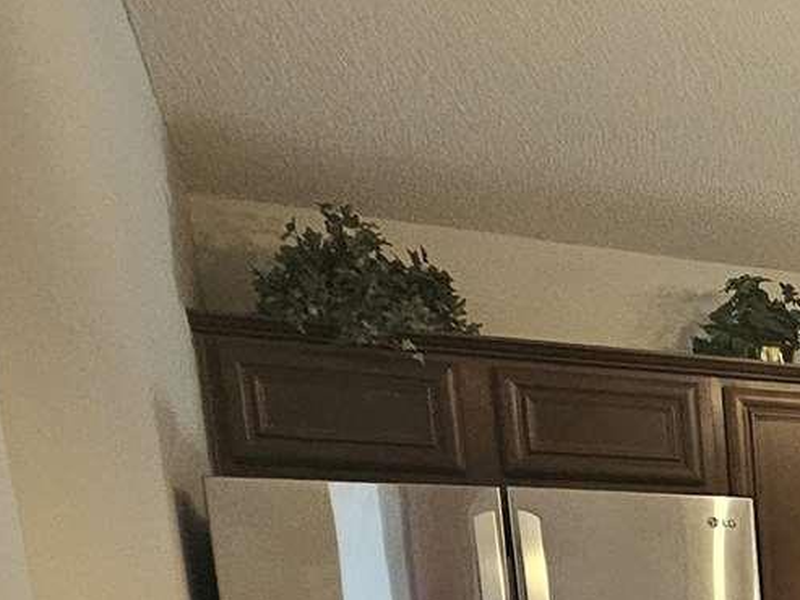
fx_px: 1248
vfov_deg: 22.7
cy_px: 868
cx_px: 1284
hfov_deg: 24.6
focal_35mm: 54
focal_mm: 2.2
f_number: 2.2
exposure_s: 1/60
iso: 400
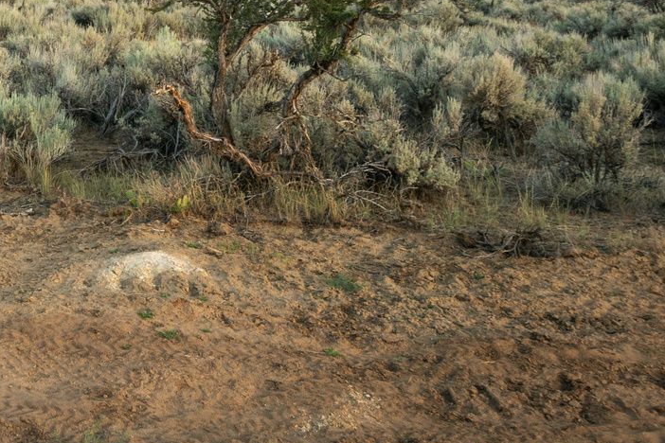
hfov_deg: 26.5
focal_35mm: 71
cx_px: -46
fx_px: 1311
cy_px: -131
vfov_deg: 17.9
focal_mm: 24
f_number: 7.1
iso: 200
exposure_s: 1/50
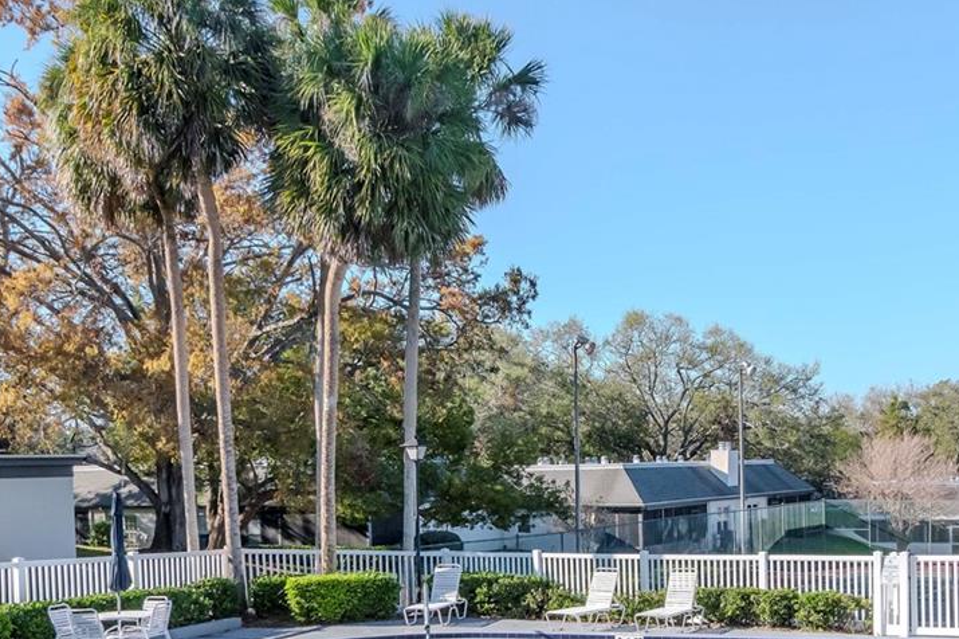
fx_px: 1251
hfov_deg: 41.6
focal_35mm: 47
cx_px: 612
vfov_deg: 28.0
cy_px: 520
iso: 640
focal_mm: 14
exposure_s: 1/1600
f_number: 8
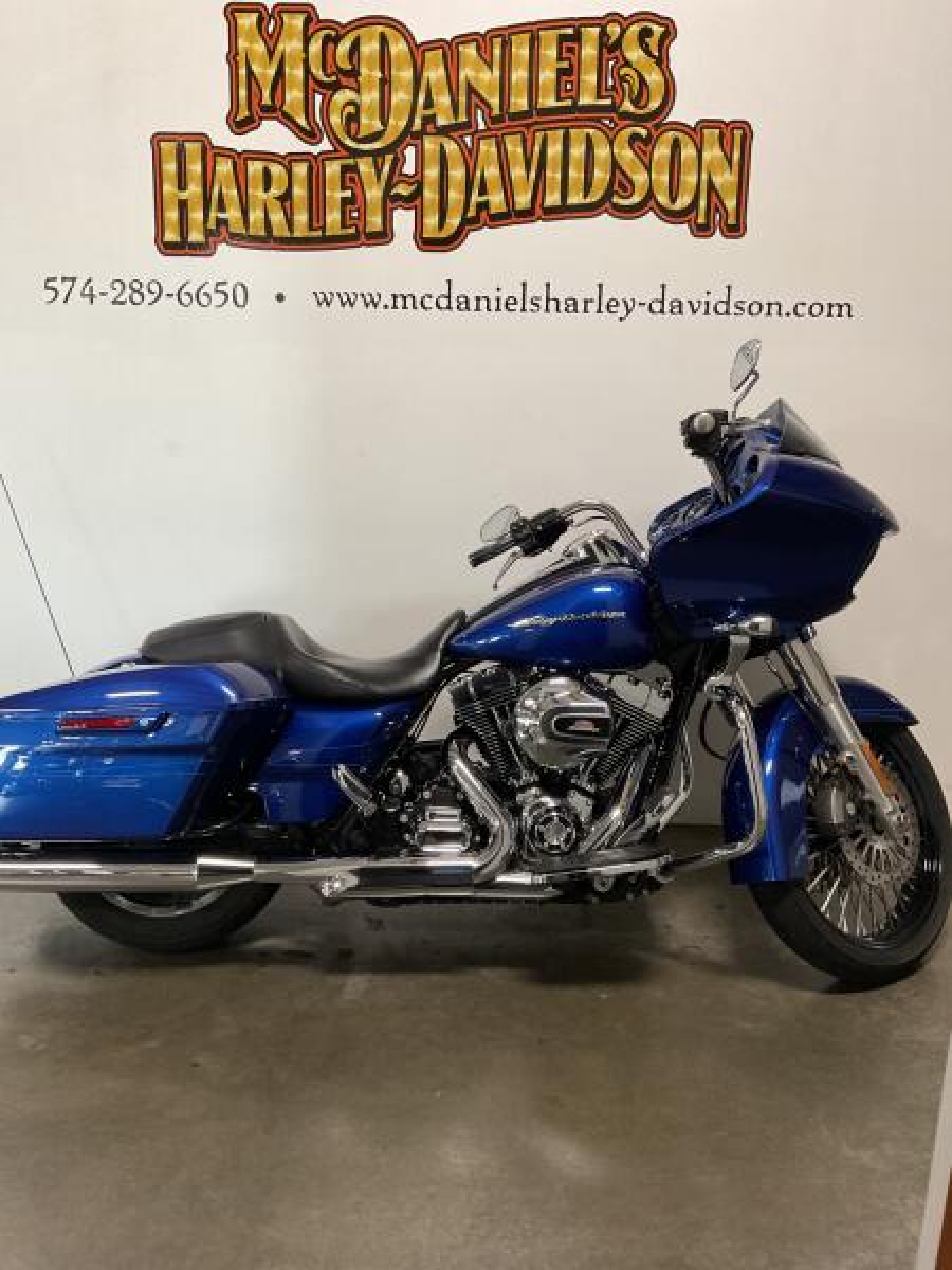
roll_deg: -0.6
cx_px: 476
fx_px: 1063
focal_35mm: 29
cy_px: 635
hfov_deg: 48.2
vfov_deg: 61.7
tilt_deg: -12.7
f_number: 1.8
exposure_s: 1/60
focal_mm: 3
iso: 125
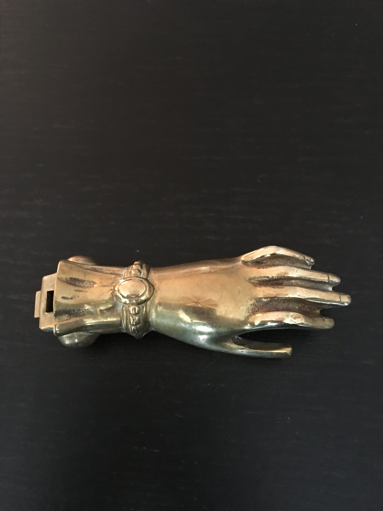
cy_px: 256
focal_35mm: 29
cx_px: 192
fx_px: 428
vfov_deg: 61.7
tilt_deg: -72.3
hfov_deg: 48.2
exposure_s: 1/4
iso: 125
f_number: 2.2
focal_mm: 4.15
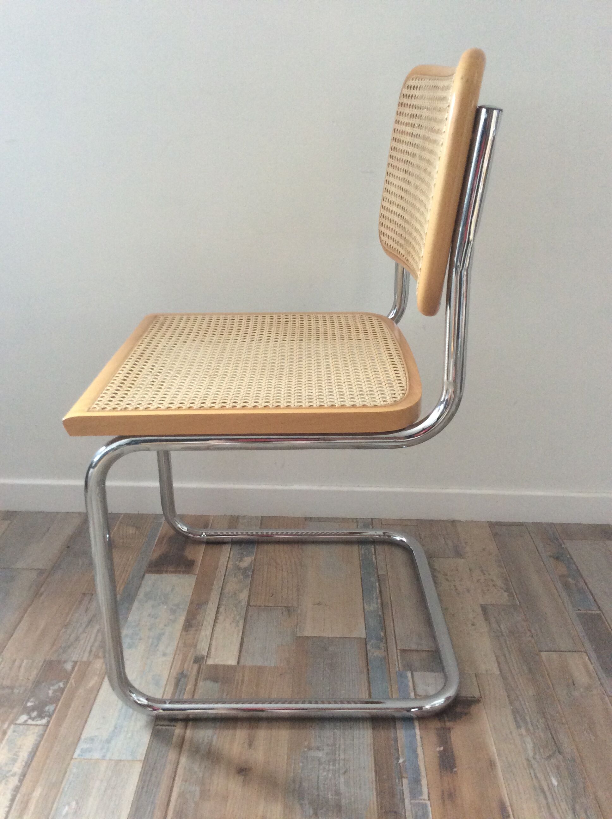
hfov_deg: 44.1
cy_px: 410
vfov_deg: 56.9
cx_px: 306
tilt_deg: -21.4
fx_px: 756
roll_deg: -0.4
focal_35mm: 32
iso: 125
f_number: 2.4
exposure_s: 1/25
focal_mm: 3.3
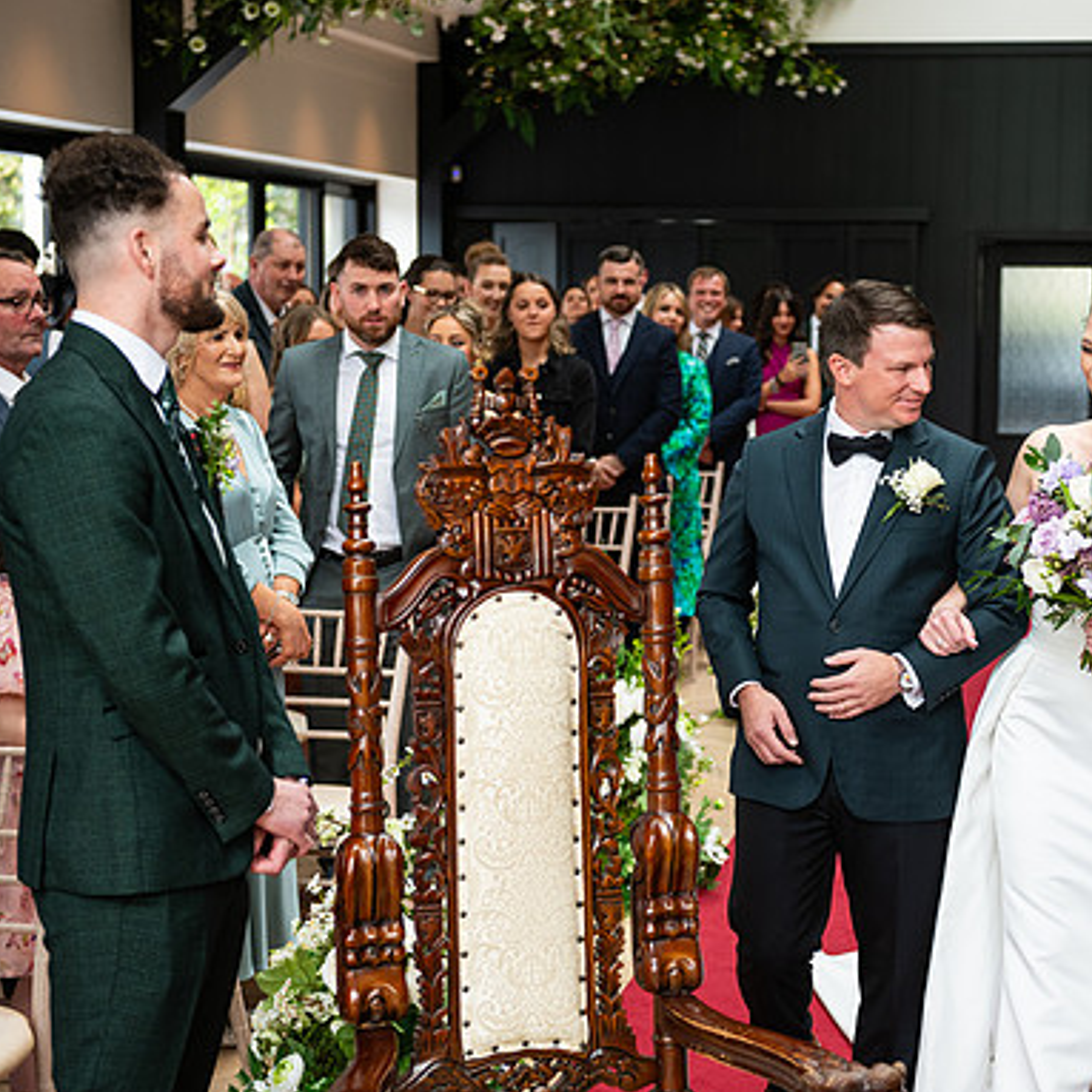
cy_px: 546
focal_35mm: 67
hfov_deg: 25.6
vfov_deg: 25.7
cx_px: 713
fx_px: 2391
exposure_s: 1/200
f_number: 3.5
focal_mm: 52
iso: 400
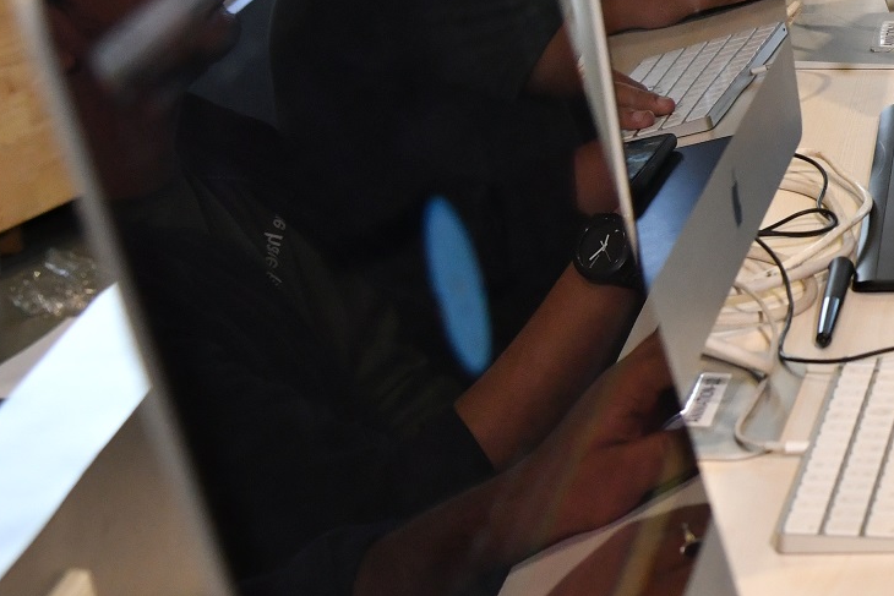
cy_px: -92
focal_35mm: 156
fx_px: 3875
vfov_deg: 8.7
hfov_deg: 12.3
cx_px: 1459
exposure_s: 1/60
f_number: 5.6
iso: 1250
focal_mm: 46
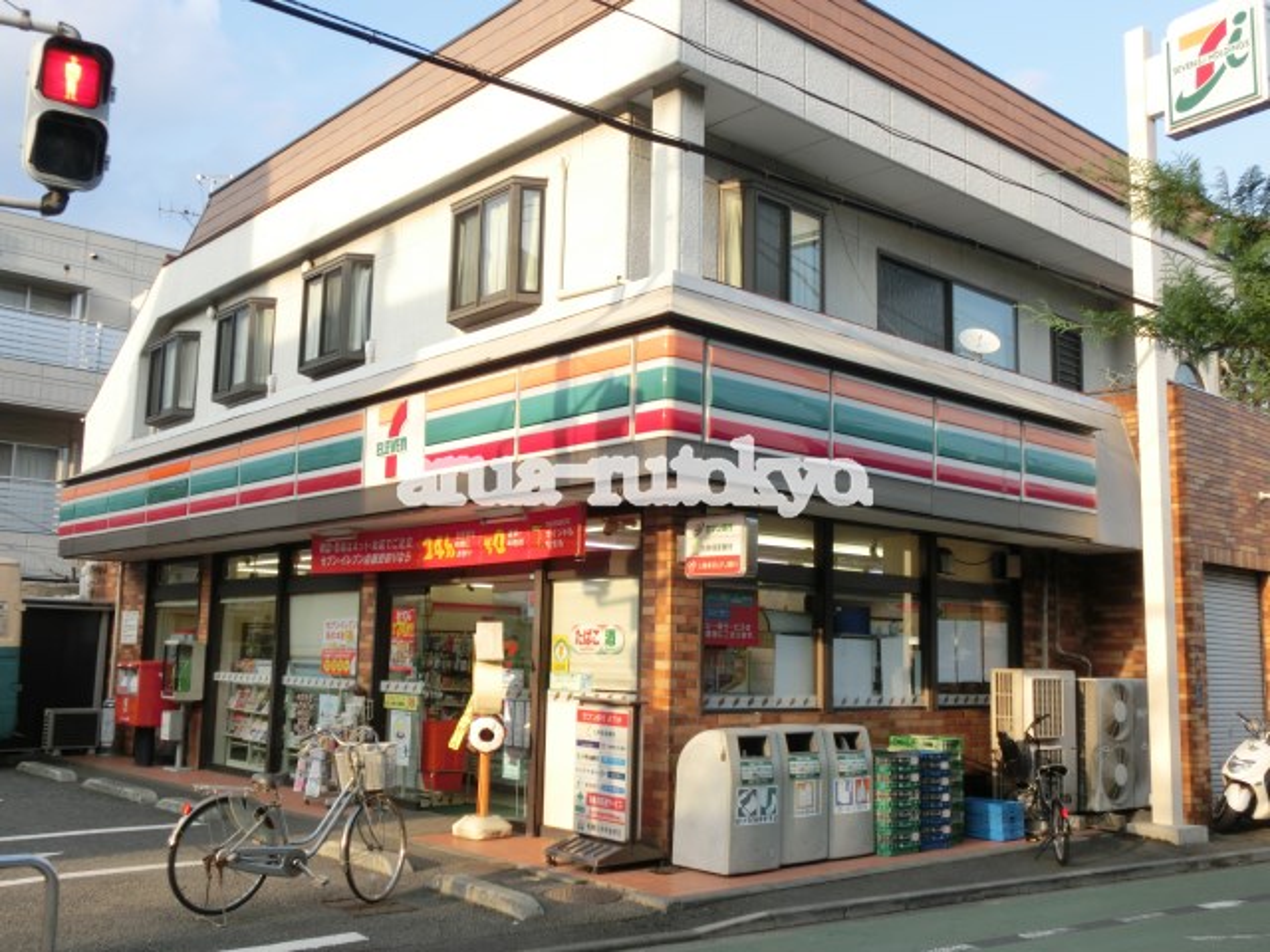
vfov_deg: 42.9
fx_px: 1211
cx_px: 635
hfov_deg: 55.4
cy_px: 476
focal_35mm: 33
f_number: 3.7
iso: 80
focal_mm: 5.93
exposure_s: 1/160
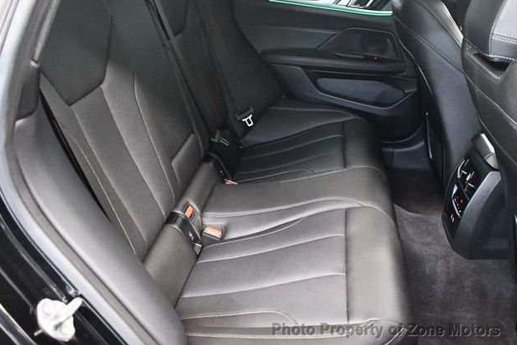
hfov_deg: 51.9
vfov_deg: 36.0
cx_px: 262
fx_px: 532
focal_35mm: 37
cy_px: 168
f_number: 3.5
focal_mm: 18
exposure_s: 1/60
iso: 8000
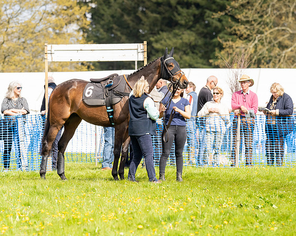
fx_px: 1820
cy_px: 108
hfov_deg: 9.3
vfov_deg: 7.4
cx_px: 154
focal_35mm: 208
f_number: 3.2
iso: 400
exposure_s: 1/8000
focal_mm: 135
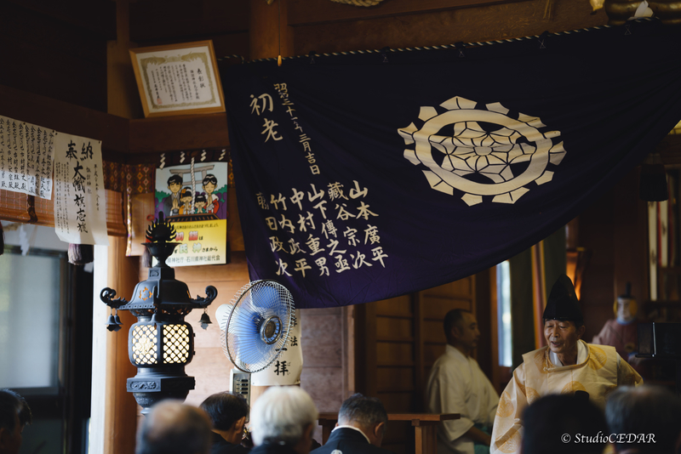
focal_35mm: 85
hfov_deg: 23.9
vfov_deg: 16.1
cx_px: 340
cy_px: 227
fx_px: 1608
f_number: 1.4
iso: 250
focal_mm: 85
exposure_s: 1/100
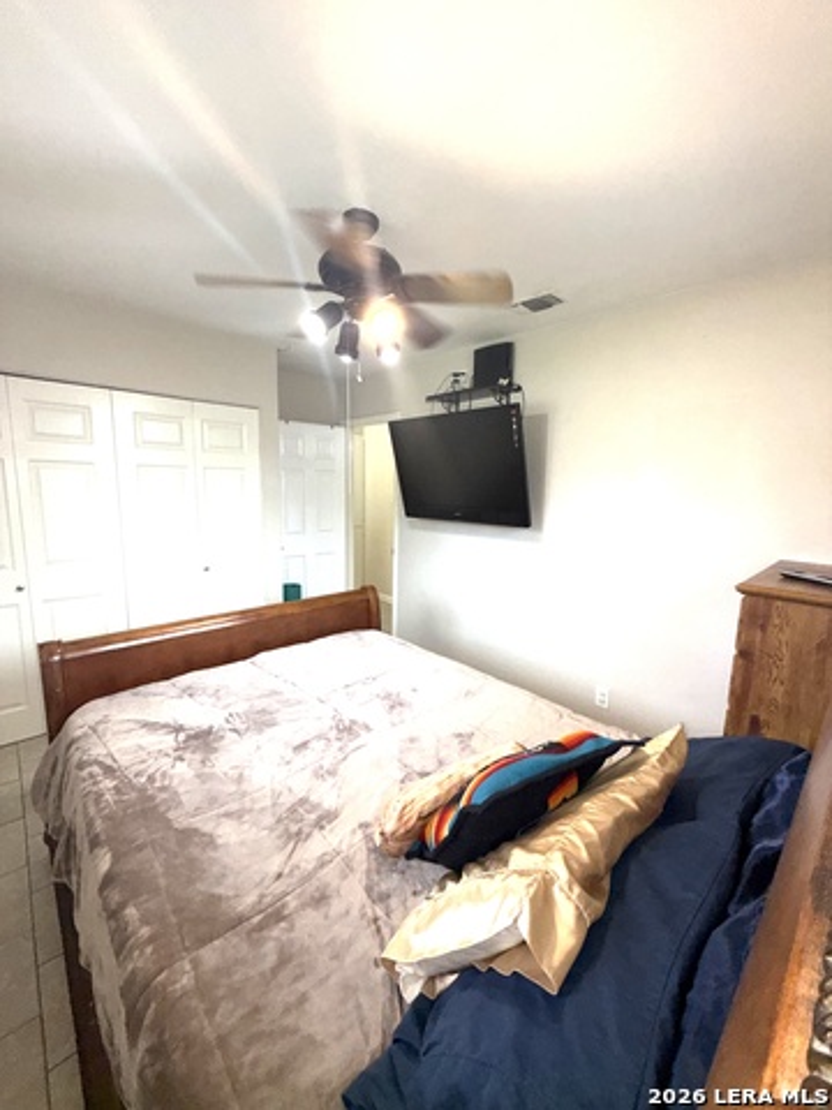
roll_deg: -1.4
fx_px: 449
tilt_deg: -7.4
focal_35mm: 14
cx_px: 416
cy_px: 555
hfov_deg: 85.7
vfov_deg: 102.1
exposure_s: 1/60
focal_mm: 2.22
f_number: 2.2
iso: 100
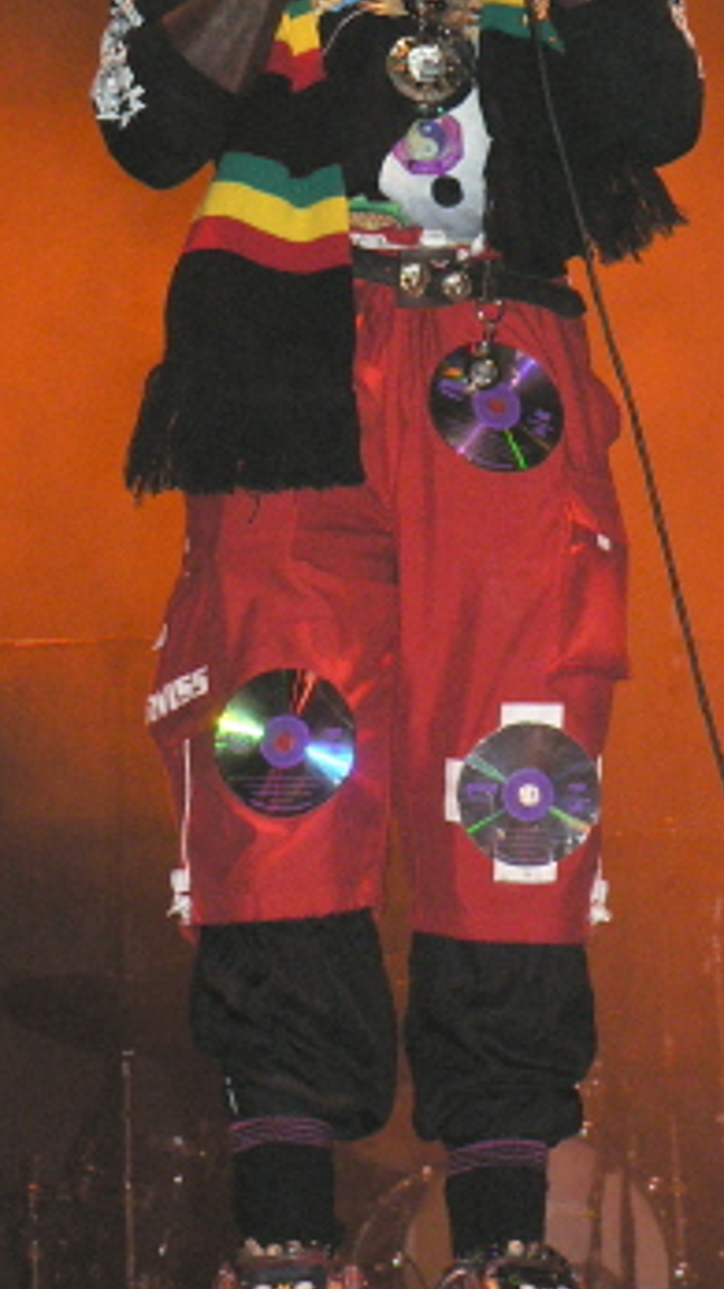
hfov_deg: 9.5
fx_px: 4372
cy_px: 344
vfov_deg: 16.7
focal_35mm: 128
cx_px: 418
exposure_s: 1/60
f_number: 3.2
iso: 400
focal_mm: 12.4
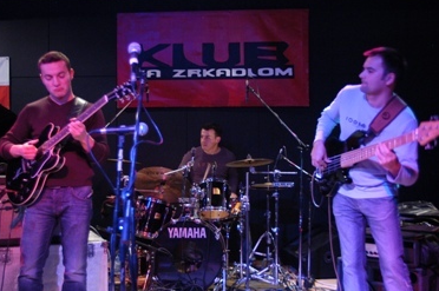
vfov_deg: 28.6
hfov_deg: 42.0
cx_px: 229
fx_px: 572
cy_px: 160
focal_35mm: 47
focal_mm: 26
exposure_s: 1/60
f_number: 2.8
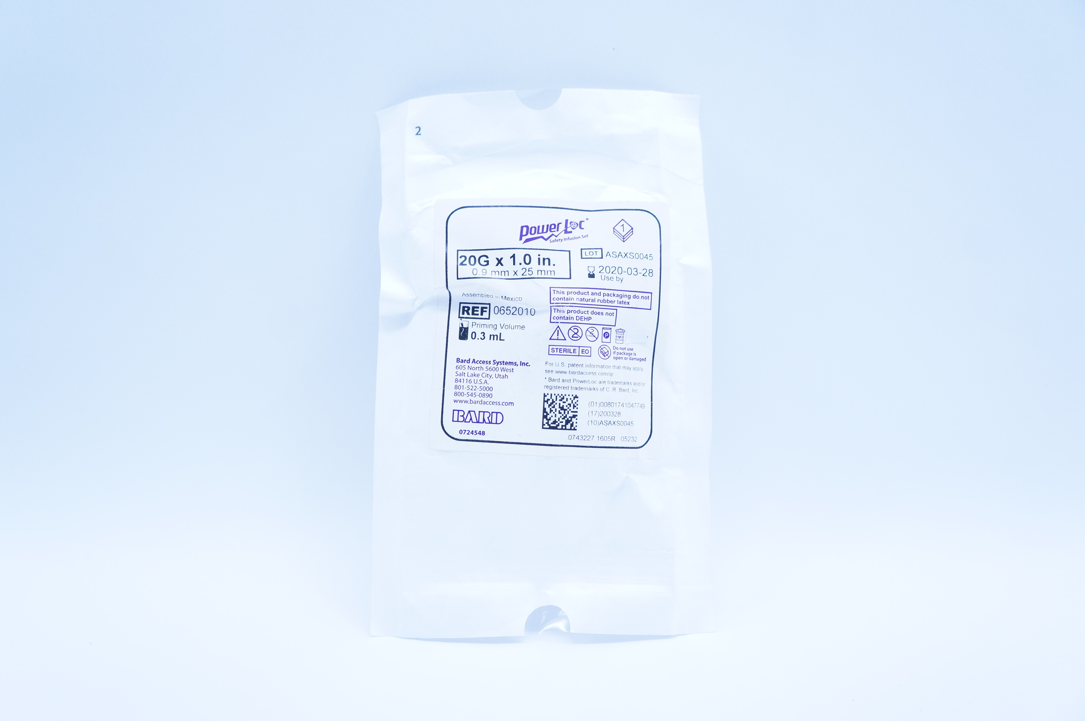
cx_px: 542
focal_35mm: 34
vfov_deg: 38.3
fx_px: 1039
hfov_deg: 55.2
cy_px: 360
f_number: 4.5
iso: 800
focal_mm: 23
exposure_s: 1/200
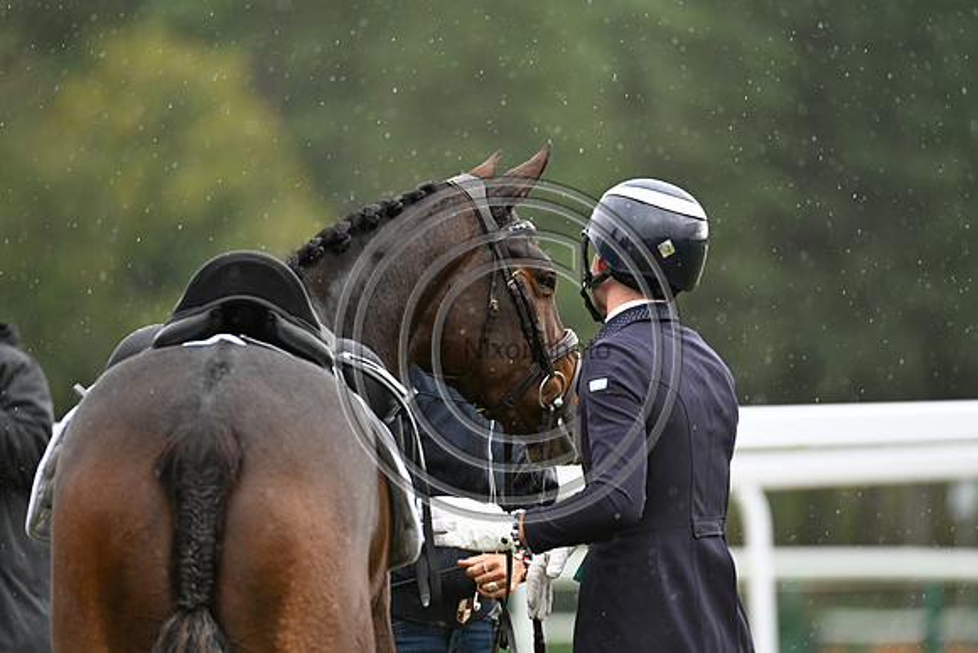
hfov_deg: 5.2
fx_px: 10869
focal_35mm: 400
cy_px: 326
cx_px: 489
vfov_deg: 3.4
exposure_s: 1/1250
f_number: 4.5
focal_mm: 400
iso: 3600
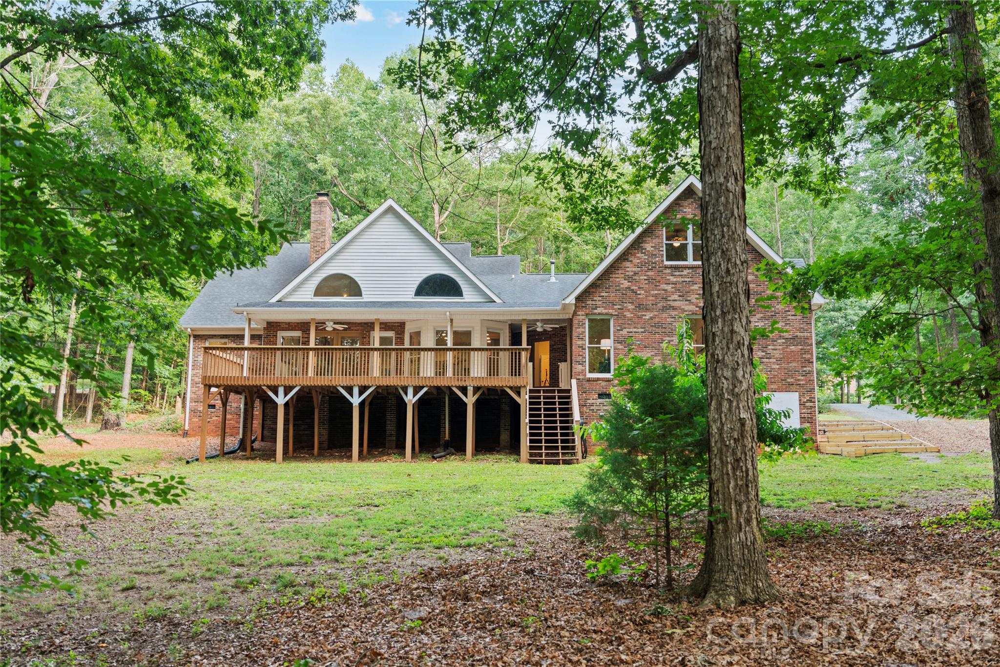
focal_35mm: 30
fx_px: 833
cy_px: 334
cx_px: 500
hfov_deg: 61.9
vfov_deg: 43.6
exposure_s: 1/15
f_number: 5
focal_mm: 30
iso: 100
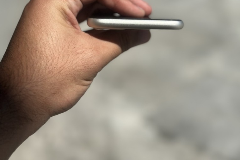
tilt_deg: -22.9
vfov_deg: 18.8
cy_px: 12
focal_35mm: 71
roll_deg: +1.0
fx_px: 473
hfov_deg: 28.4
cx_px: 127
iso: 100
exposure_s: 1/10870
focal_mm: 6.86
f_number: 1.78
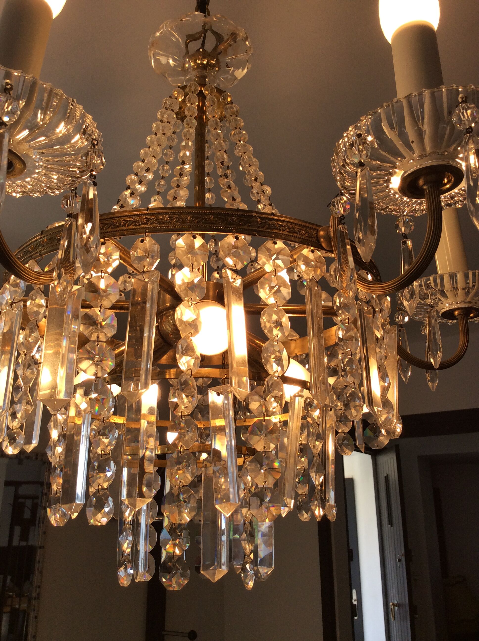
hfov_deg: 44.1
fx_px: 592
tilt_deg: +18.4
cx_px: 240
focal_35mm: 32
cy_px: 320
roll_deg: +1.3
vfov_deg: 56.9
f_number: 2.4
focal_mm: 3.3
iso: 32
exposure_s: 1/353
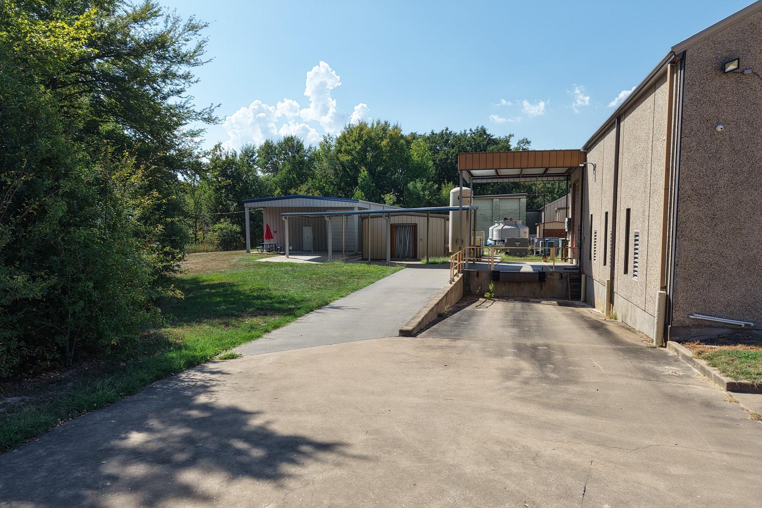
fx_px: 593
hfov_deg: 65.5
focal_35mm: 28
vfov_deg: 46.3
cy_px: 281
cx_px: 389
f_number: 1.8
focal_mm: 8.67
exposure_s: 1/5000
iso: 230
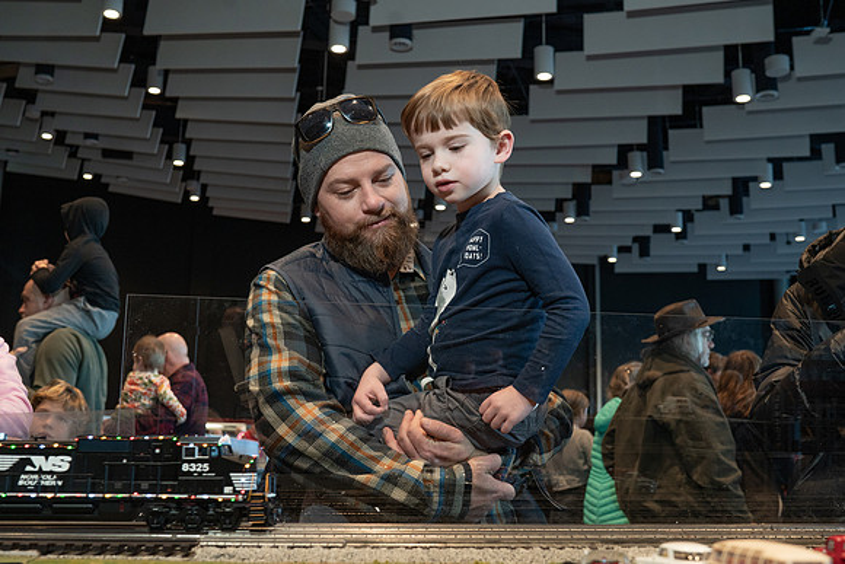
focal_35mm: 40
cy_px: 277
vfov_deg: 33.5
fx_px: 936
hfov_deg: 48.6
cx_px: 410
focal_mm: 35
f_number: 5.6
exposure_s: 1/100
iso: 2000
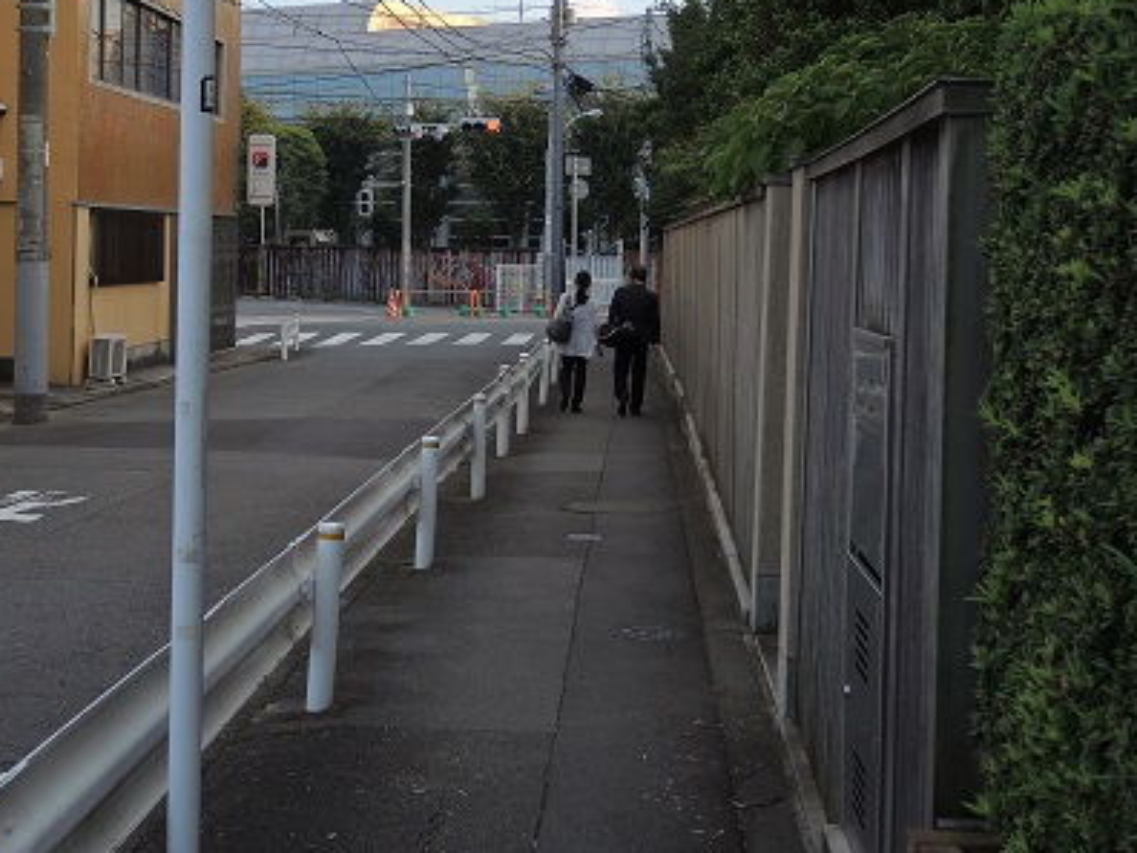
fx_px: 1741
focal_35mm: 53
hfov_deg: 36.1
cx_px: 459
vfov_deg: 27.4
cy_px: 284
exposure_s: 1/400
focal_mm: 7.6
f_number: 2.2
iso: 80
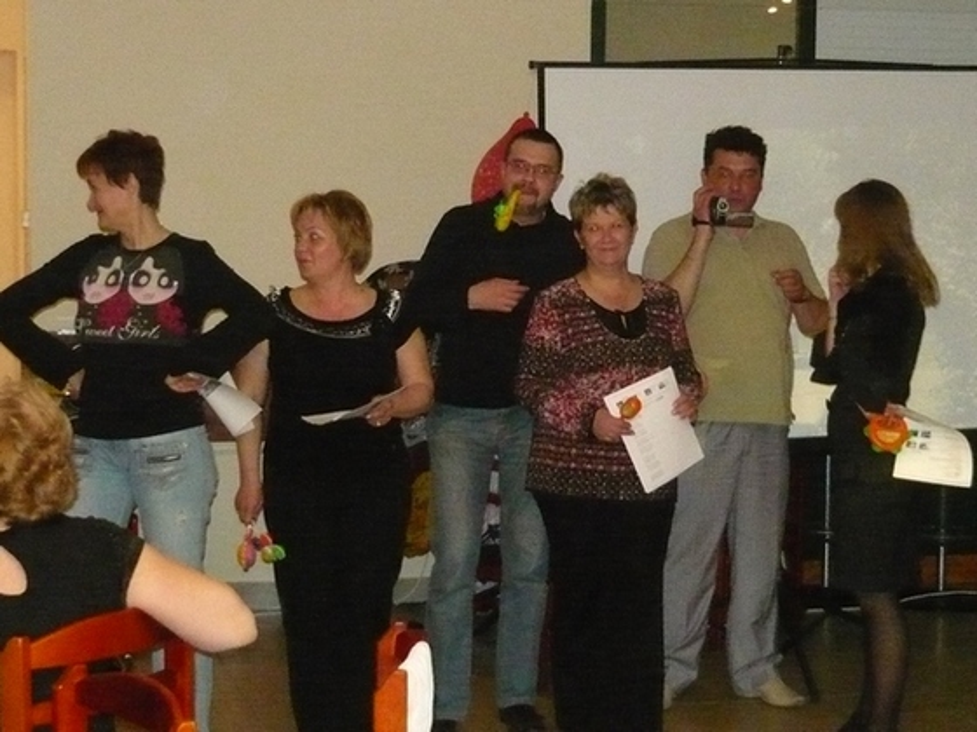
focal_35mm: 75
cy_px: 366
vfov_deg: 19.6
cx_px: 488
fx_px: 2117
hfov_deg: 26.0
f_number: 3.1
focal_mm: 7.8
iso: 1000
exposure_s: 1/40
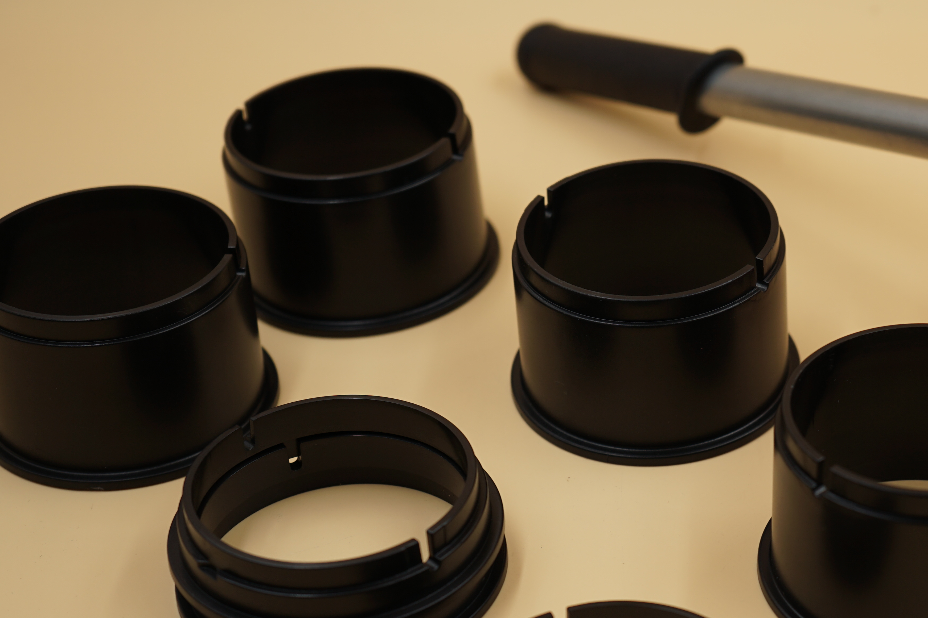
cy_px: 416
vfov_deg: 18.4
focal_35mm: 74
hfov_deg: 26.9
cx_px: 716
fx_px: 1907
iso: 100
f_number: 4.5
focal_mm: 43
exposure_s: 1/160
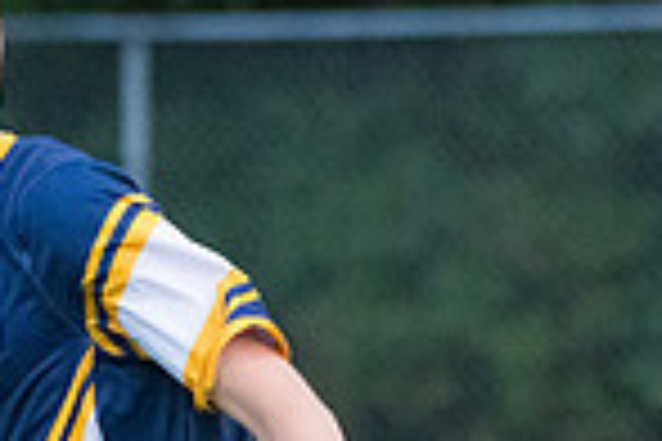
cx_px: 221
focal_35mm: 788
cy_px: 745
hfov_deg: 2.6
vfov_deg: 1.7
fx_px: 14489
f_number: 5.6
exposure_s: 1/2000
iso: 6400
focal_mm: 200
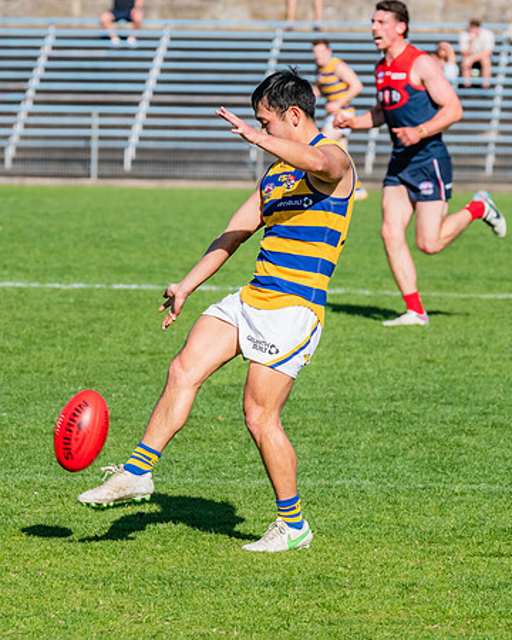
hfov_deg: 3.3
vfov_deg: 4.2
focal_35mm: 465
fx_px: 8803
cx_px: 268
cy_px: 375
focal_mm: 270
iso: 800
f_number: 11
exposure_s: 1/1600
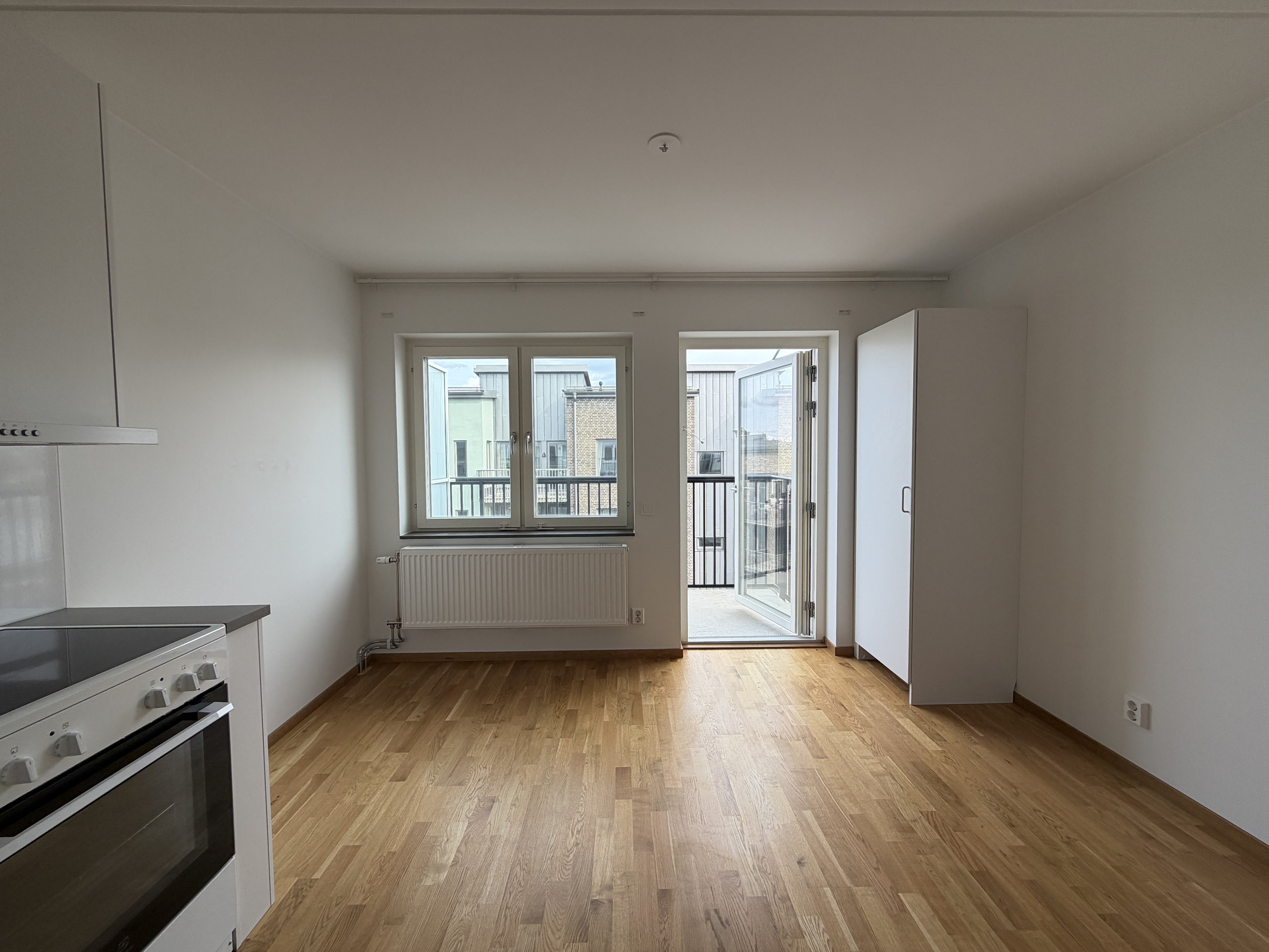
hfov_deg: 102.1
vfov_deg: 85.7
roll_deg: +0.1
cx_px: 634
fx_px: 513
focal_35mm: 14
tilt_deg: -2.4
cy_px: 476
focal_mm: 2.22
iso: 50
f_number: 2.2
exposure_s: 1/161
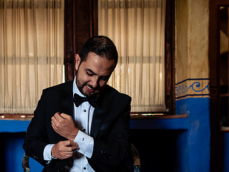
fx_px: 443
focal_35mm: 67
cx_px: 86
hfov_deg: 28.9
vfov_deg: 21.7
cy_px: 132
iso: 800
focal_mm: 35
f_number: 2.8
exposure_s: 1/100
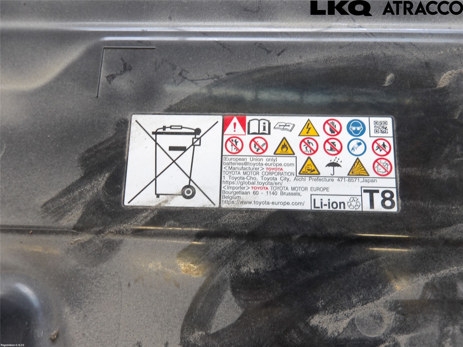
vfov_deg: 51.4
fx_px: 361
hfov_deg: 65.3
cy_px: 174
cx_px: 232
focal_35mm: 27
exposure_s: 1/60
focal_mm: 4.9
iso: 100
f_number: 3
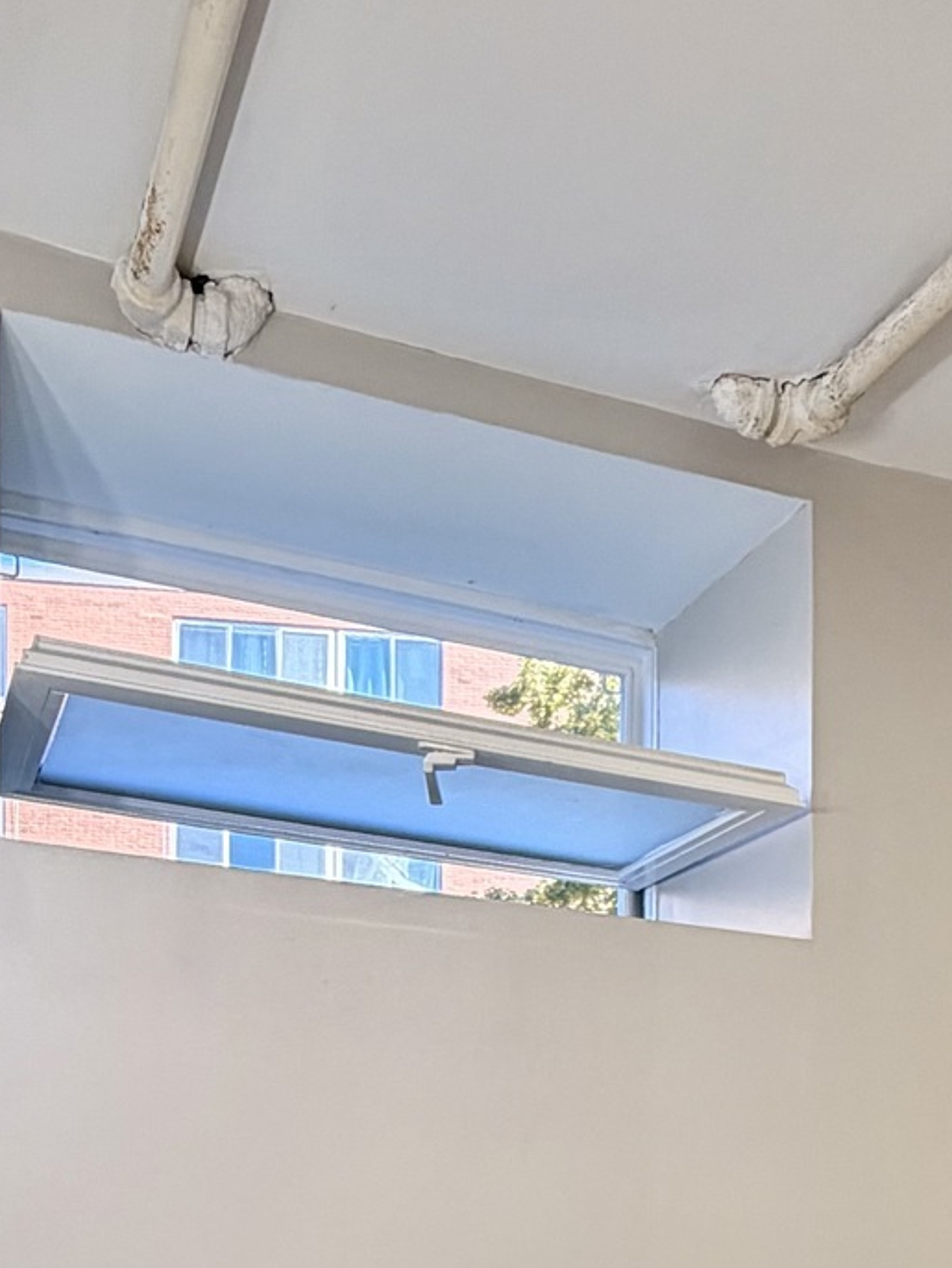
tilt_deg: +0.8
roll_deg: -0.4
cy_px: 1408
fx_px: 1722
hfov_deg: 30.8
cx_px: 601
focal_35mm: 47
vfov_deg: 34.6
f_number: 2.2
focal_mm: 2.22
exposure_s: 1/120
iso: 80
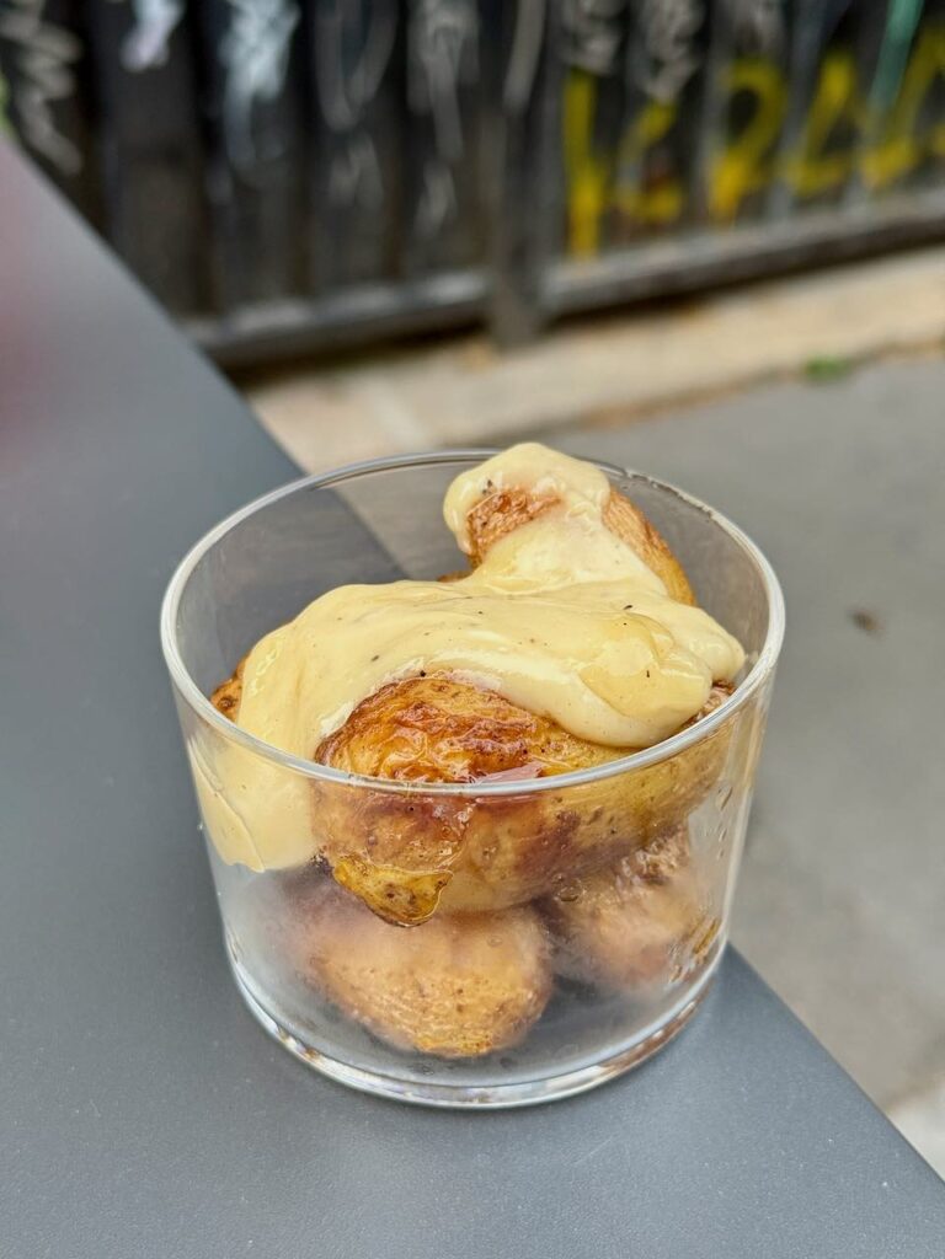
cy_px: 630
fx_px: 1747
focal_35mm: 48
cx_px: 472
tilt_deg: -34.3
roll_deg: -1.4
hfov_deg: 30.3
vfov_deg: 39.7
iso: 50
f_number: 1.78
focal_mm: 6.76
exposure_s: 1/121
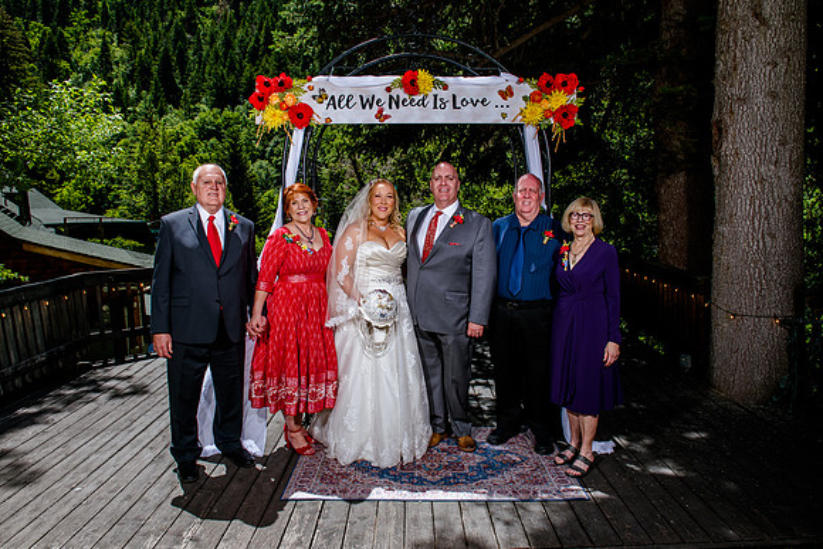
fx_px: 568
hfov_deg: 71.8
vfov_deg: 51.6
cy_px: 283
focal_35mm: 25
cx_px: 399
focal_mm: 24
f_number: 8
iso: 160
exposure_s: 1/400
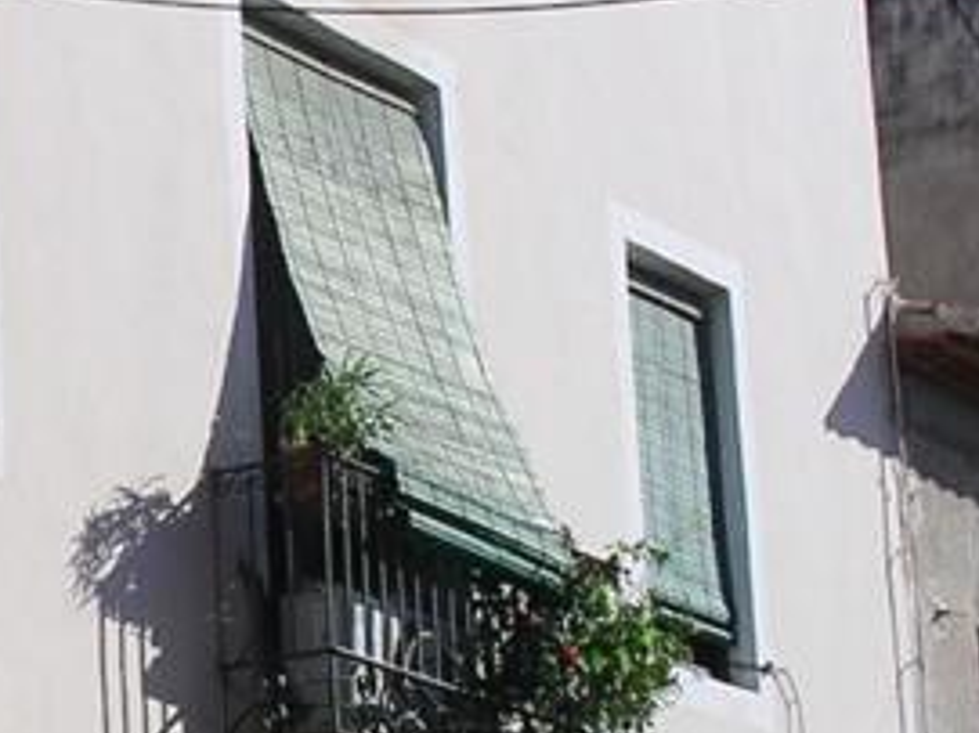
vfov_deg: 9.0
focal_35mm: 164
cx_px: -459
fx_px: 4636
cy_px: 249
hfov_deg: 11.6
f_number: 5.6
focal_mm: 7.8
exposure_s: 1/1082
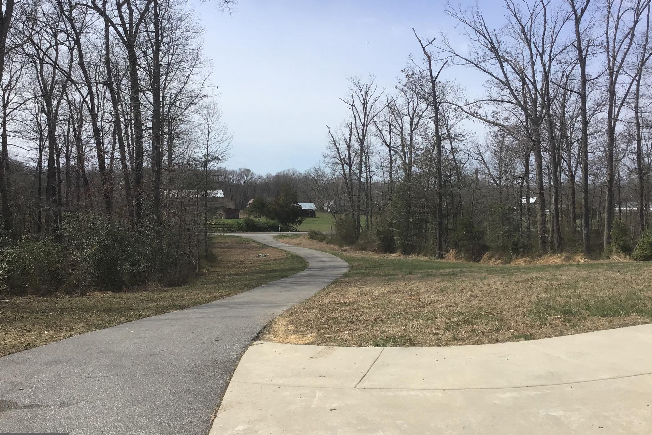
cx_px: 321
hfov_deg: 57.2
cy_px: 210
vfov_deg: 40.0
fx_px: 598
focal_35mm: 33
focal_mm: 3.3
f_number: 2.4
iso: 25
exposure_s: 1/1773
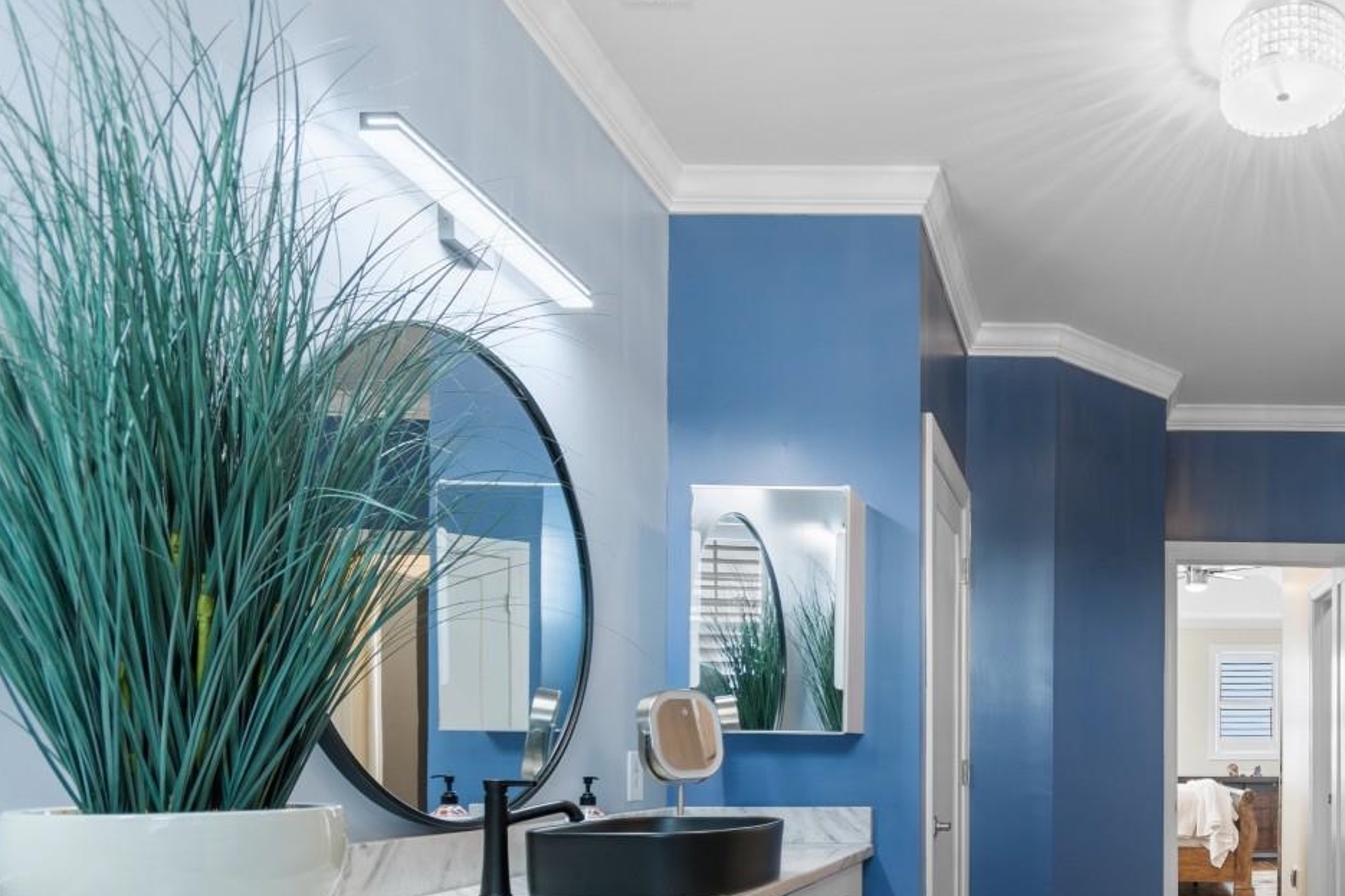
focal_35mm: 26
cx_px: 1115
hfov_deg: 62.3
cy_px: 748
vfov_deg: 46.3
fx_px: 971
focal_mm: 10
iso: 100
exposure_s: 1/1.25
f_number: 4.5
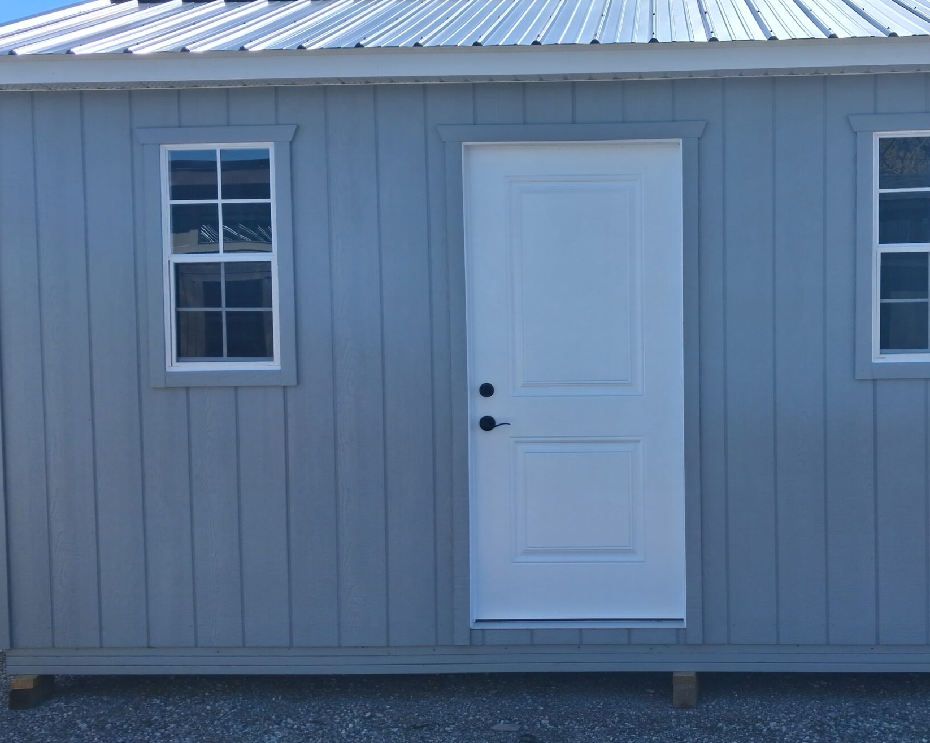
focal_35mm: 41
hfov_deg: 44.3
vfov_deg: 36.5
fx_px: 1128
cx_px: 607
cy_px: 352
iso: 25
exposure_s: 1/737
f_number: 1.8
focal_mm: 4
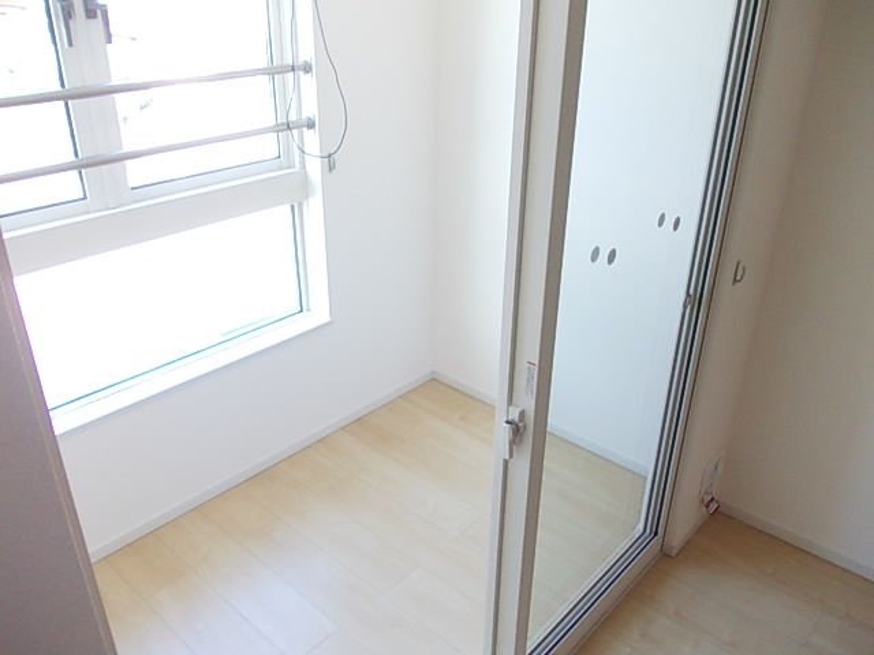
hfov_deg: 63.4
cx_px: 437
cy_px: 328
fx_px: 707
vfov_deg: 49.7
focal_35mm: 28
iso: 200
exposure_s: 1/60
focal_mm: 4
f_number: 2.7
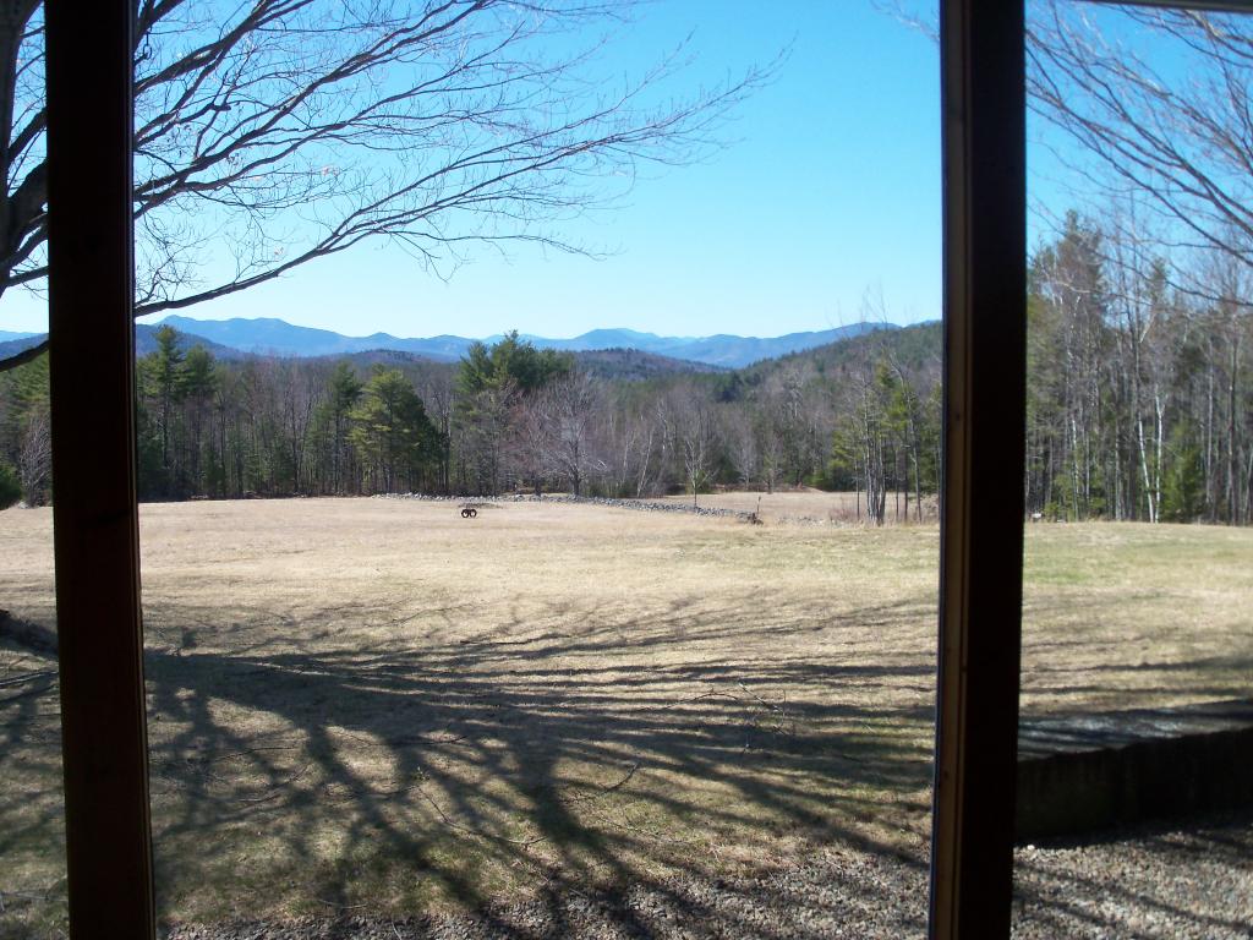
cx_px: 626
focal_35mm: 40
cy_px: 470
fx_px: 1448
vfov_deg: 36.0
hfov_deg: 46.8
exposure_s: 1/500
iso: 64
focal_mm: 7.2
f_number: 3.1
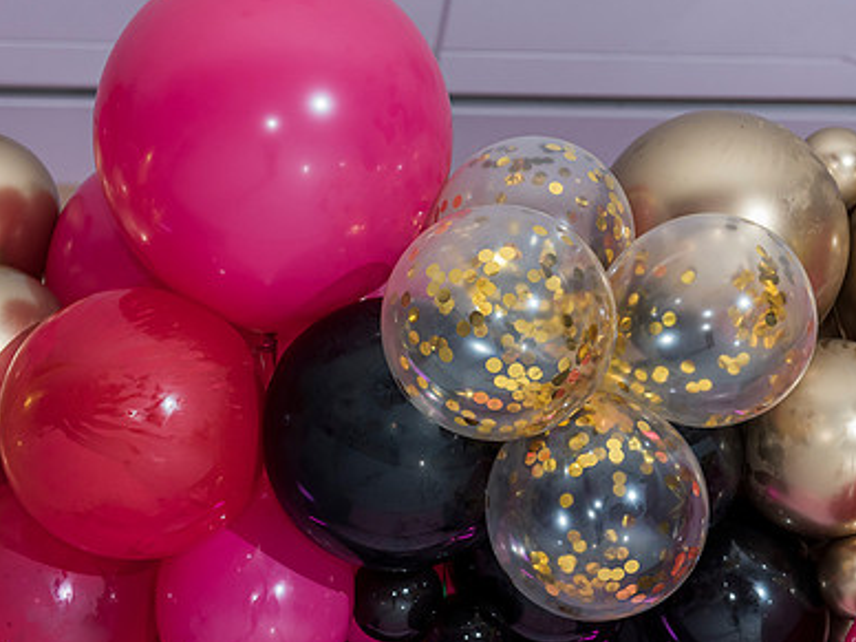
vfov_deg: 18.7
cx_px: 494
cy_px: 343
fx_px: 1954
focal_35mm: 79
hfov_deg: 24.7
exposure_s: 1/80
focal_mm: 55
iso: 800
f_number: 3.5
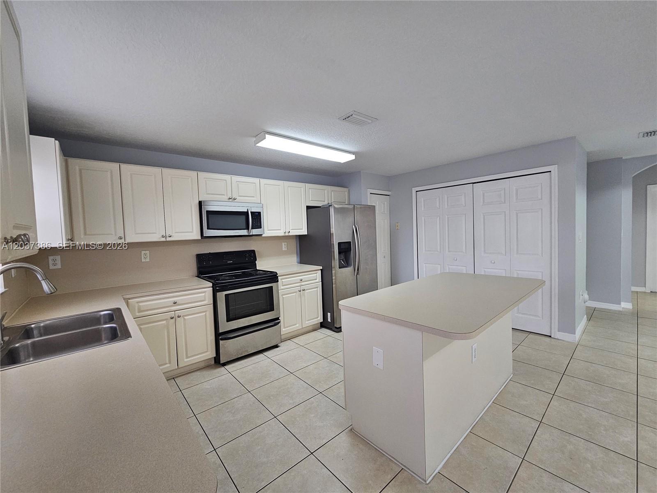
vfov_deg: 89.9
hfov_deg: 106.2
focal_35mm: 13
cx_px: 328
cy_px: 246
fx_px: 247
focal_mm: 2.2
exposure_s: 1/60
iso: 250
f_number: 2.2
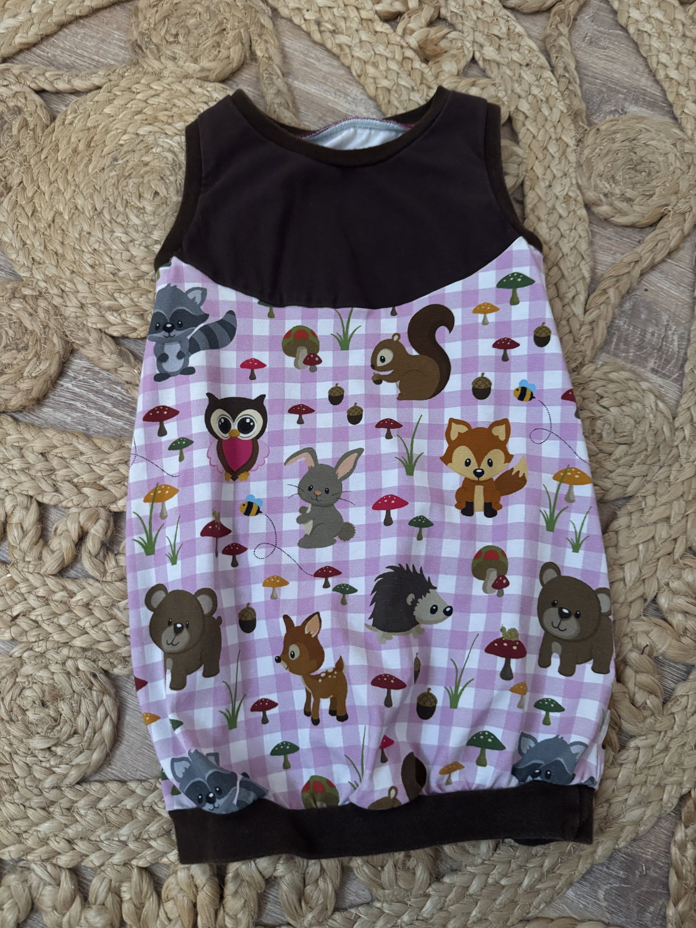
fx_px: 643
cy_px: 464
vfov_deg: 71.6
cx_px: 348
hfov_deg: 56.8
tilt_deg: -78.9
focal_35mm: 24
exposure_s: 1/33
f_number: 1.78
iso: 800
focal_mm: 6.76
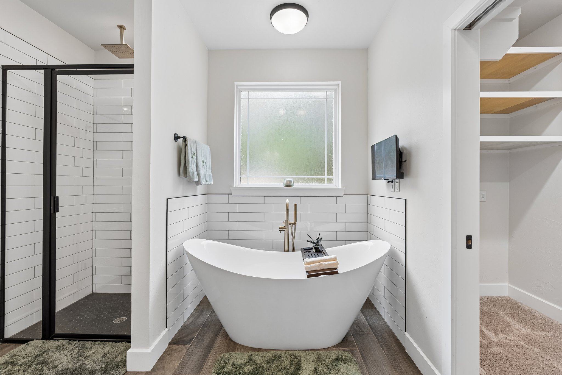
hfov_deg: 96.7
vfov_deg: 73.7
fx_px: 250
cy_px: 188
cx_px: 281
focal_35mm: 16
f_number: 8
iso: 200
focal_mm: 16
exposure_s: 1/125
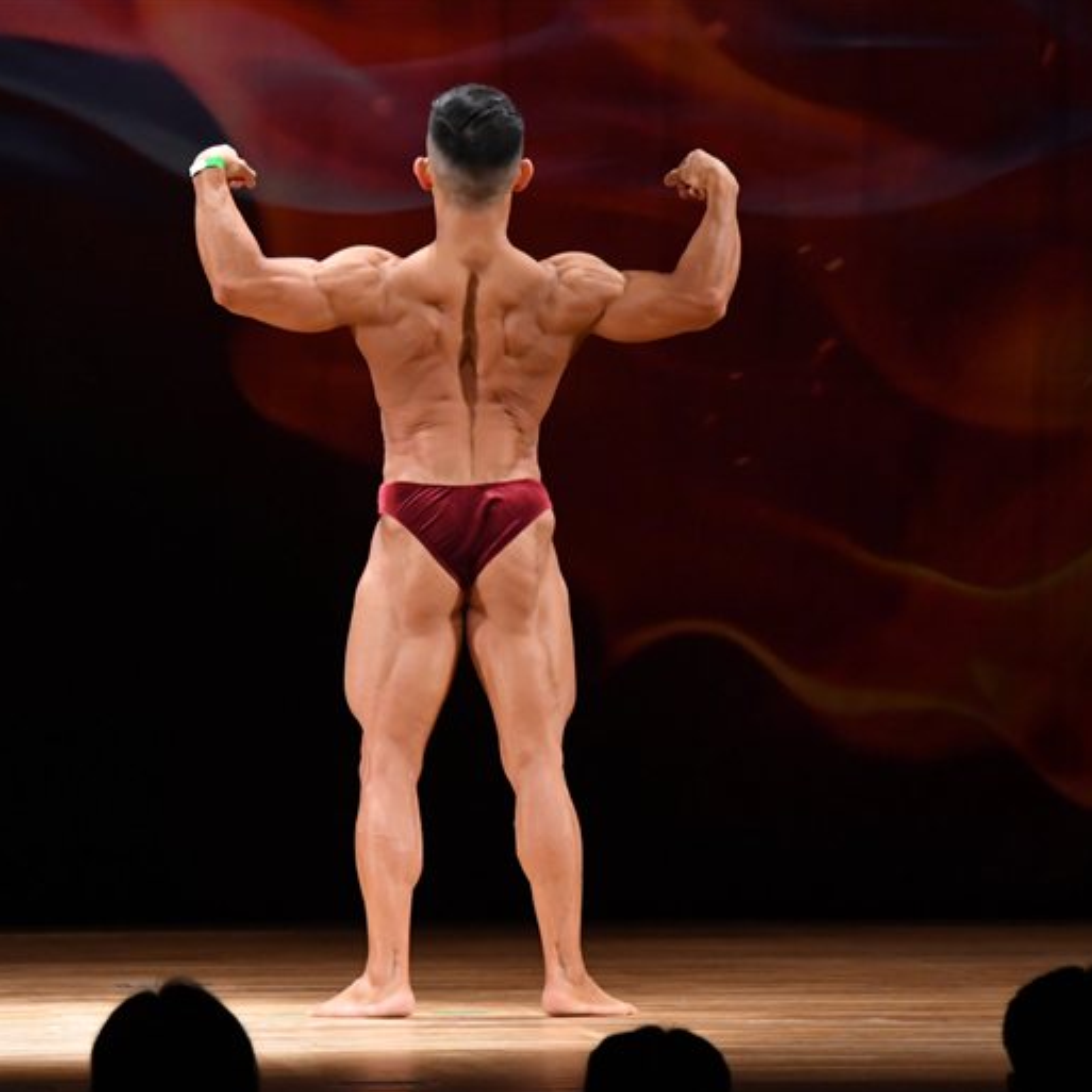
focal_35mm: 327
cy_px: 547
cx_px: 410
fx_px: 11671
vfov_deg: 5.4
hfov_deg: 5.4
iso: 4000
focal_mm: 170
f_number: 5.6
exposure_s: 1/400
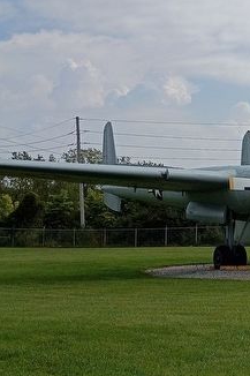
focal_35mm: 74
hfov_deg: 16.8
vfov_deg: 27.3
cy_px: 215
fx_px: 772
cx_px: 366
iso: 102
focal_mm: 4.27
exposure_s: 1/2451
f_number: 1.8
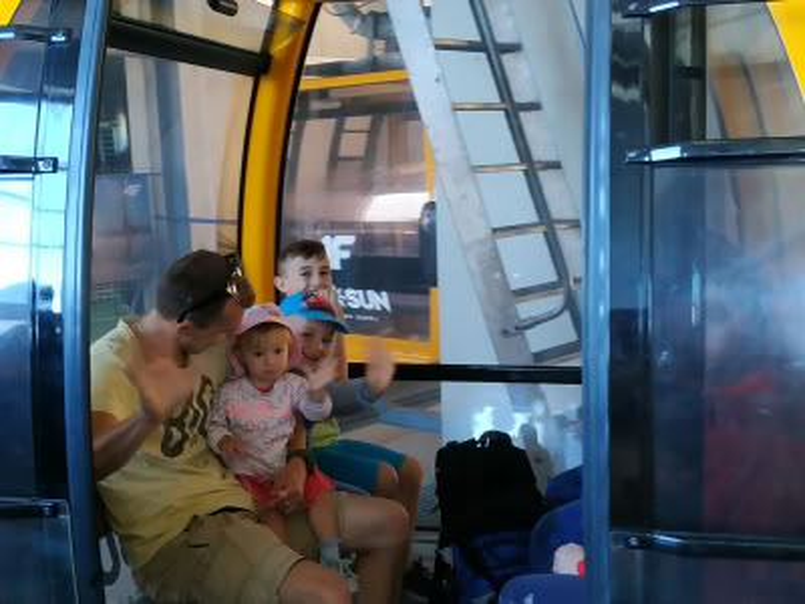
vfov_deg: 56.8
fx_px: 558
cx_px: 402
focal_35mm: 24
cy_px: 302
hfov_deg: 71.6
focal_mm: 3.94
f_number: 1.9
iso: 320
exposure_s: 1/25
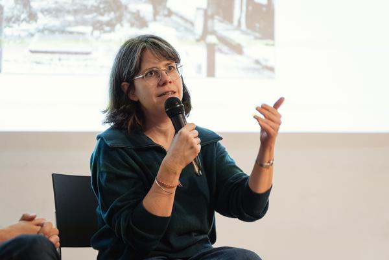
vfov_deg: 14.0
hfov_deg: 20.9
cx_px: 195
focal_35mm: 98
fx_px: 1057
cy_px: 130
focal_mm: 97
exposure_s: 1/125
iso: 3200
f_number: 2.8
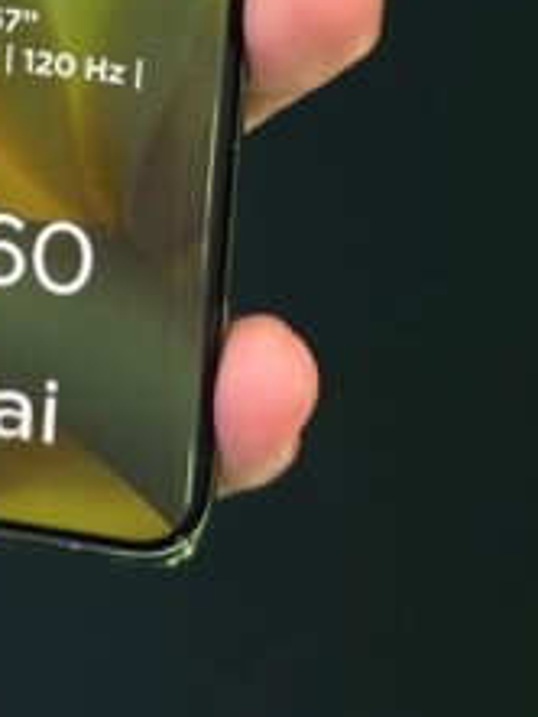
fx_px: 2919
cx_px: -84
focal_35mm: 141
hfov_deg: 10.4
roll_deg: -2.3
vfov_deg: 13.3
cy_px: -311
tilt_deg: -34.8
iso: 400
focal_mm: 6.86
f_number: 1.78
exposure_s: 1/50
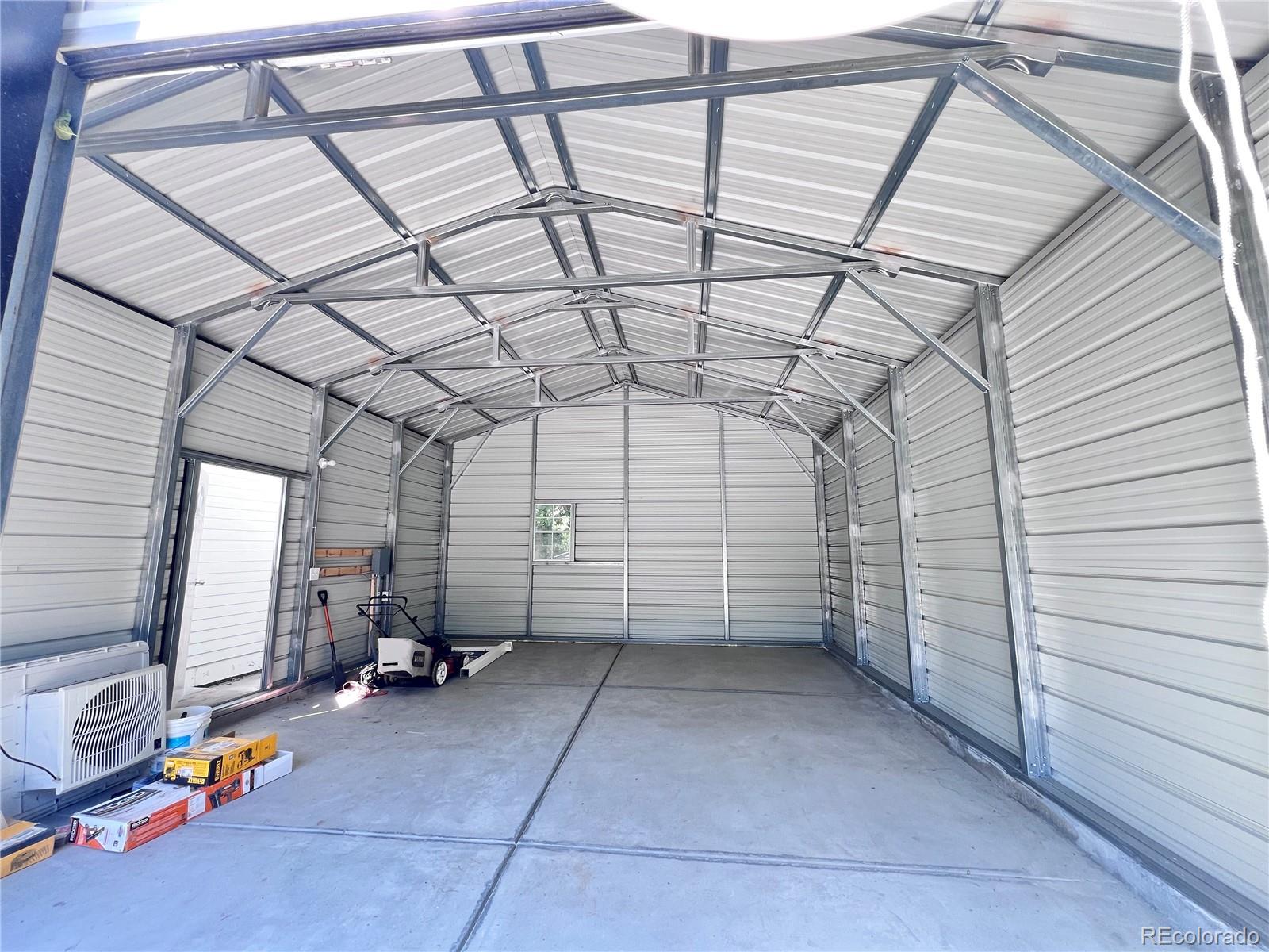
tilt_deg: +8.2
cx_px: 634
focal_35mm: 13
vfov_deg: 89.9
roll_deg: +0.5
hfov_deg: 106.2
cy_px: 476
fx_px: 477
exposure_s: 1/99
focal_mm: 1.57
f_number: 1.8
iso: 50
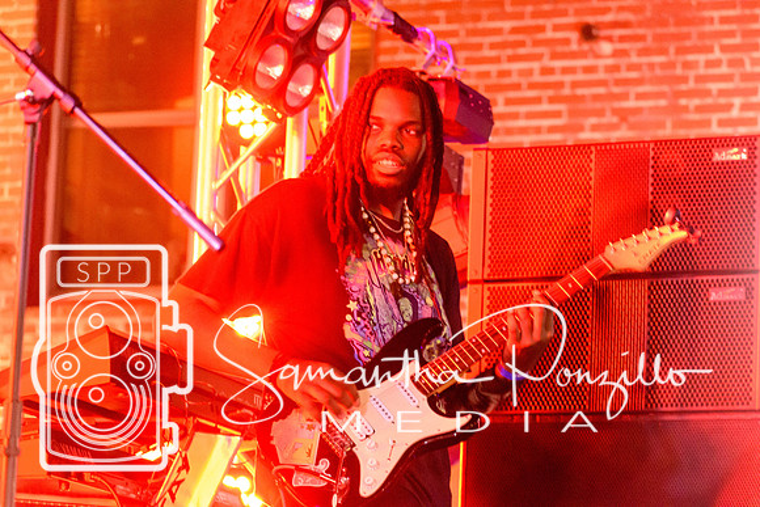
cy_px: 254
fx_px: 3484
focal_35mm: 165
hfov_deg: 12.4
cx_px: 380
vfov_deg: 8.3
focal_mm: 110
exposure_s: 1/50
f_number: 4.8
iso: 12800
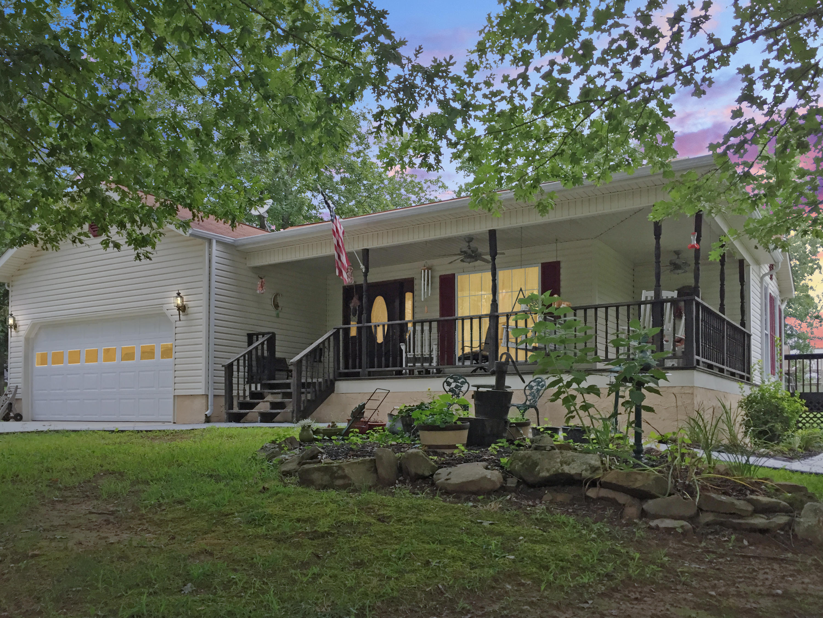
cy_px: 309
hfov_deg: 61.7
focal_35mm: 29
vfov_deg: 48.2
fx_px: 689
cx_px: 412
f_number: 2.2
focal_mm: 4.15
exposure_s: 1/30
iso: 32
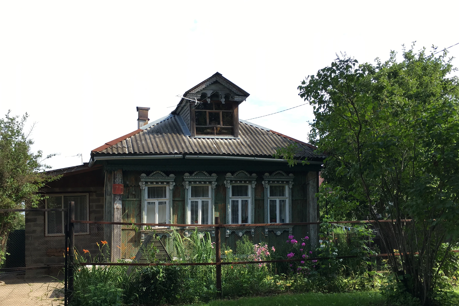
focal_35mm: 34
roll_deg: +0.7
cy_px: 192
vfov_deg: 38.6
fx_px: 433
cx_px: 213
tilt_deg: +4.3
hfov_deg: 55.7
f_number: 2.2
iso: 25
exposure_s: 1/569
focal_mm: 4.15
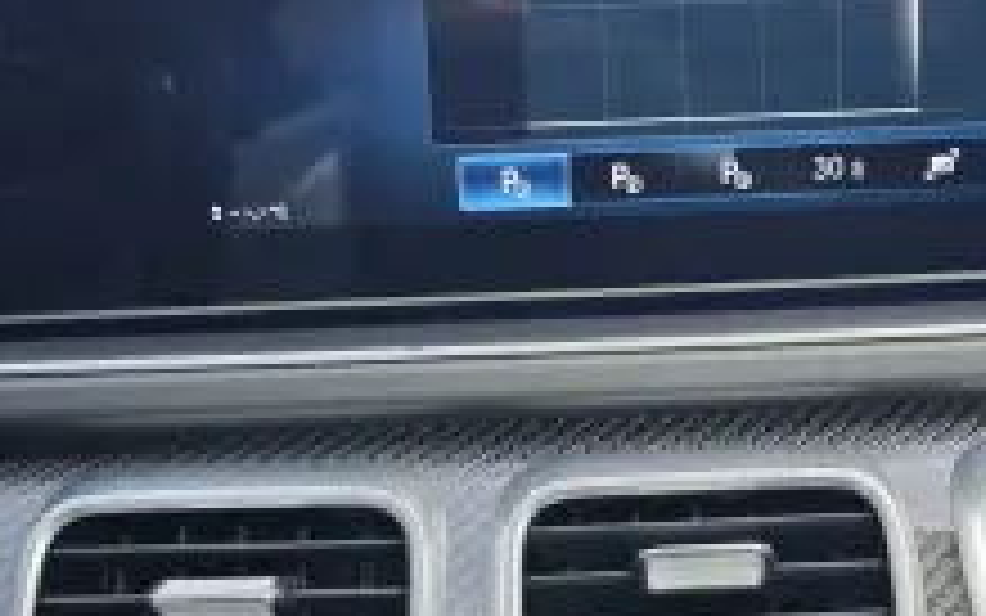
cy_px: 234
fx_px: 1640
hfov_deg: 33.2
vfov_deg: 21.3
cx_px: 657
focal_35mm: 61
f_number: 1.4
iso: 50
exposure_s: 1/211
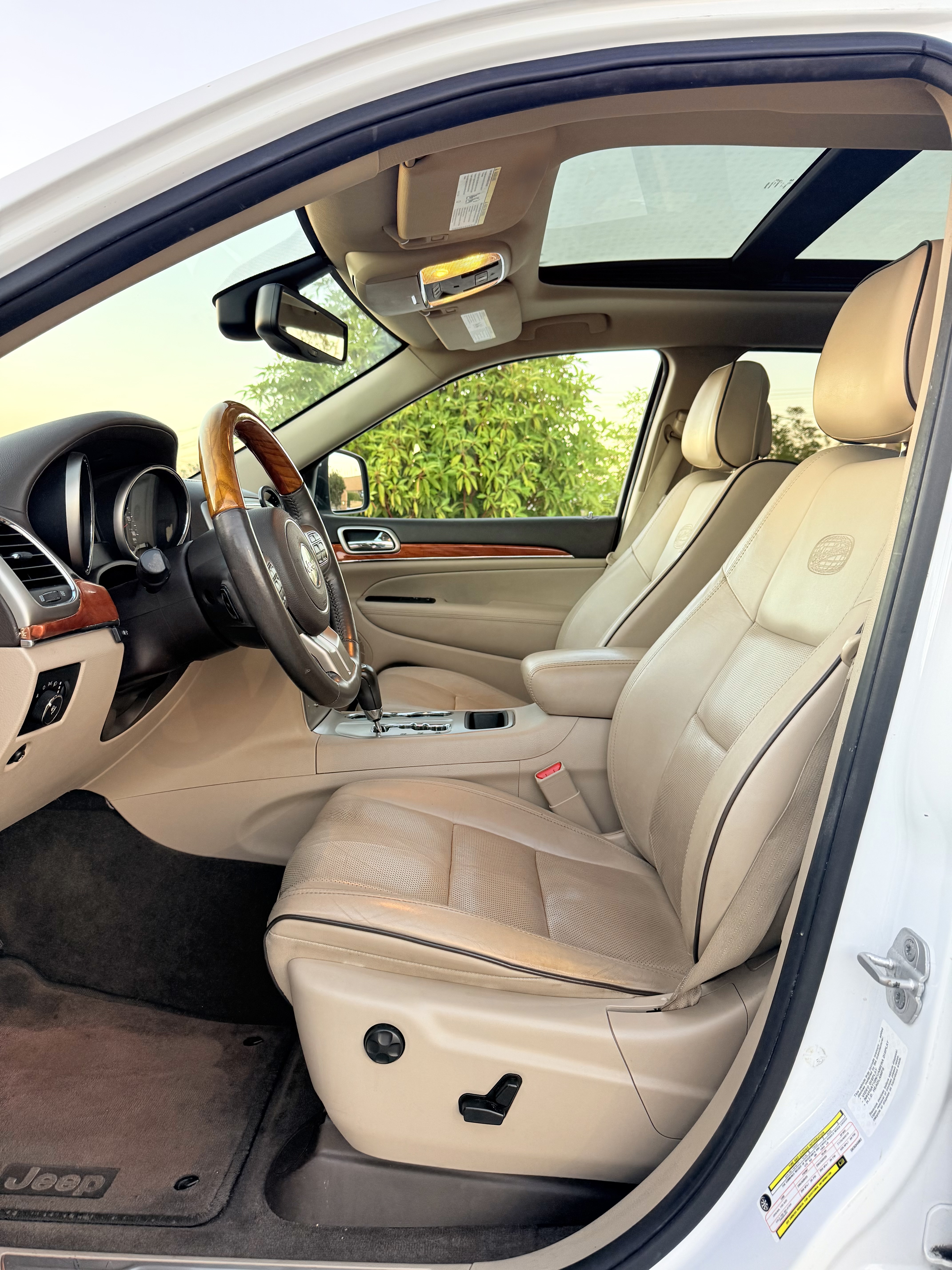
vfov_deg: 71.6
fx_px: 880
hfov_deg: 56.8
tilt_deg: -7.8
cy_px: 635
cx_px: 476
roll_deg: -1.2
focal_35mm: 24
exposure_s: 1/127
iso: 200
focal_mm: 6.76
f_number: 1.78
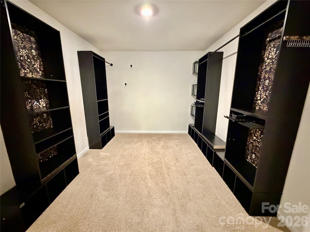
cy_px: 116
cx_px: 155
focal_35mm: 14
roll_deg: -1.1
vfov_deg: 85.7
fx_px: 125
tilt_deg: -11.7
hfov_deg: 102.1
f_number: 2.2
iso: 1600
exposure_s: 1/30
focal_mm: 2.22
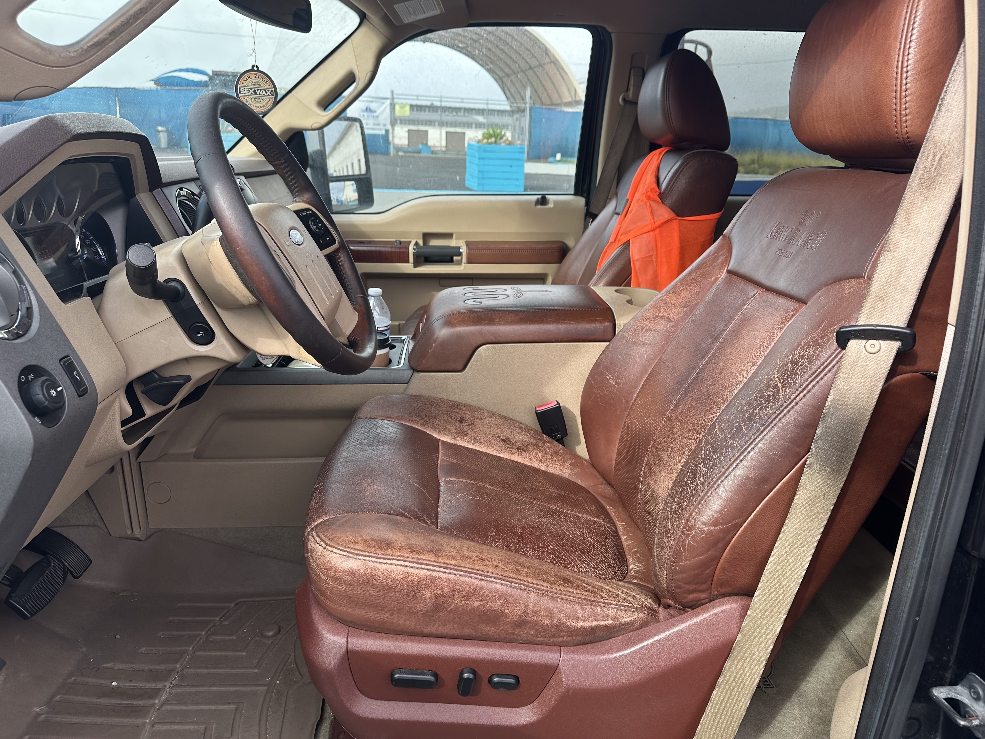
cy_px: 370
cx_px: 492
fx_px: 683
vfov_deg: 56.8
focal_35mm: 24
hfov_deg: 71.6
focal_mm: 6.86
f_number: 1.78
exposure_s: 1/623
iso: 80
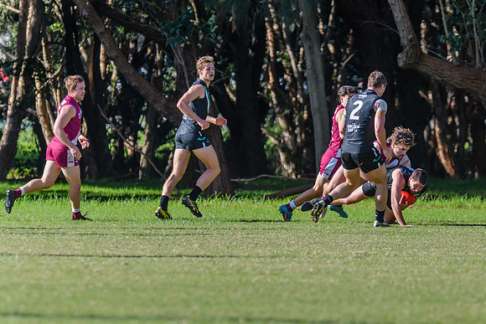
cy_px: 185
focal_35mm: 586
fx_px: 7906
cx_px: 387
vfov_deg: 2.3
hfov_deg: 3.5
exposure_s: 1/1600
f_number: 7.1
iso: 800
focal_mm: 360
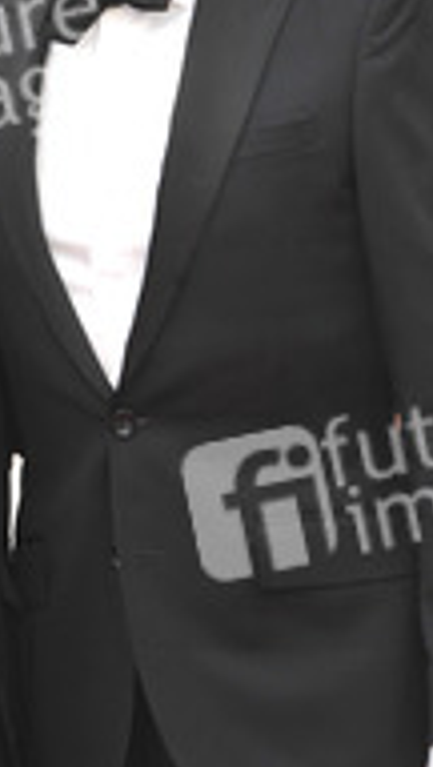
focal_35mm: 274
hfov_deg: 4.4
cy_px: 285
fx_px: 5571
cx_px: 26
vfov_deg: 7.9
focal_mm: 125
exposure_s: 1/250
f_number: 8
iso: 1000
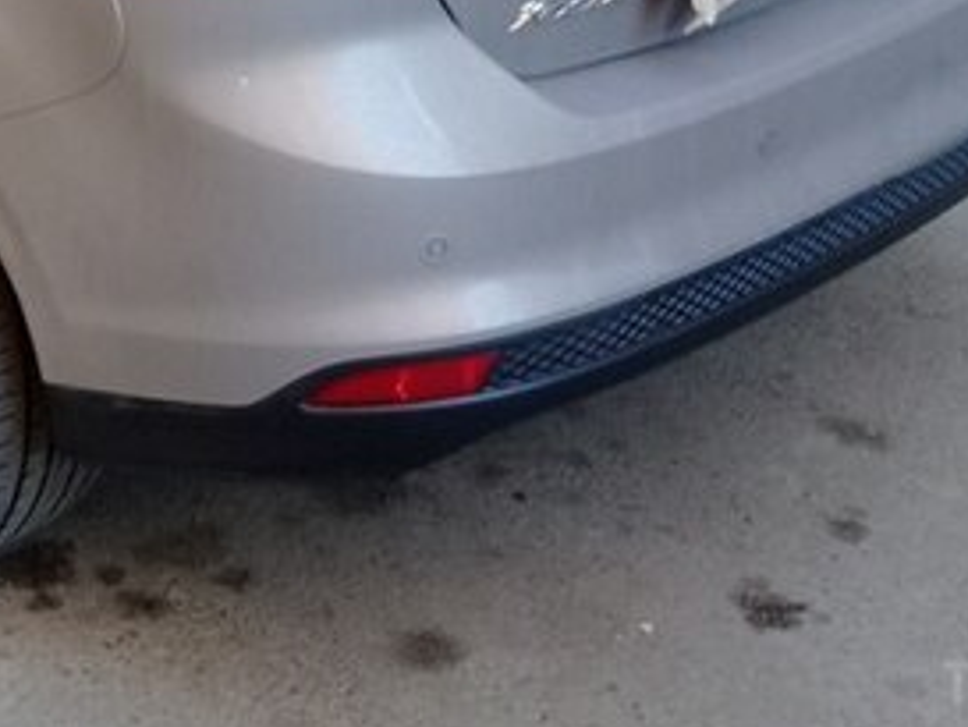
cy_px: -133
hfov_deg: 25.0
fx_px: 2098
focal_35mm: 75
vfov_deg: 18.7
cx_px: 57
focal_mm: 3.3
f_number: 2.2
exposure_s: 1/33
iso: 64
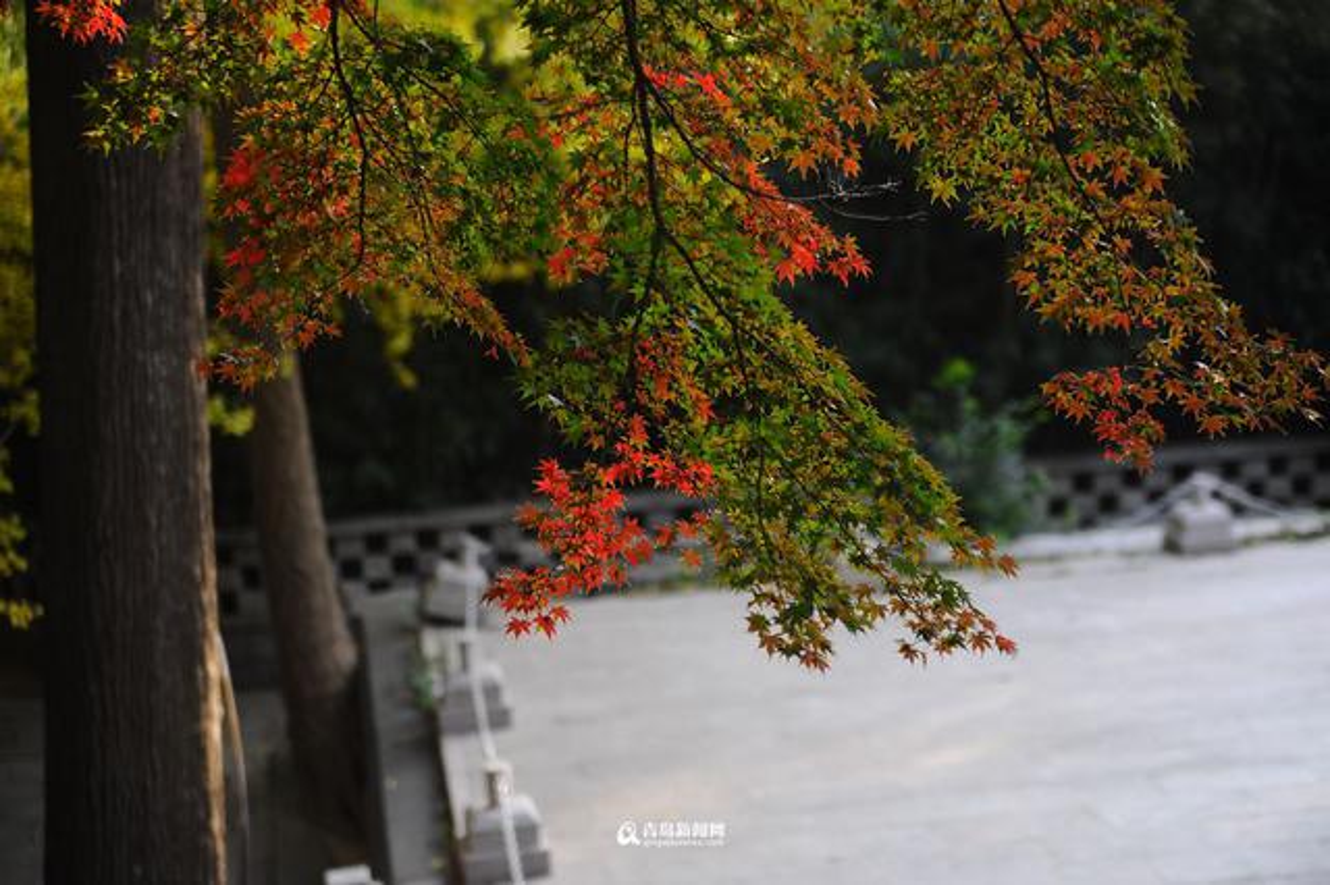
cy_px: 442
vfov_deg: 18.2
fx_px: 2769
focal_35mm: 75
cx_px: 665
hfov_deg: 27.0
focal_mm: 75
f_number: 2.8
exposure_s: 1/200
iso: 200
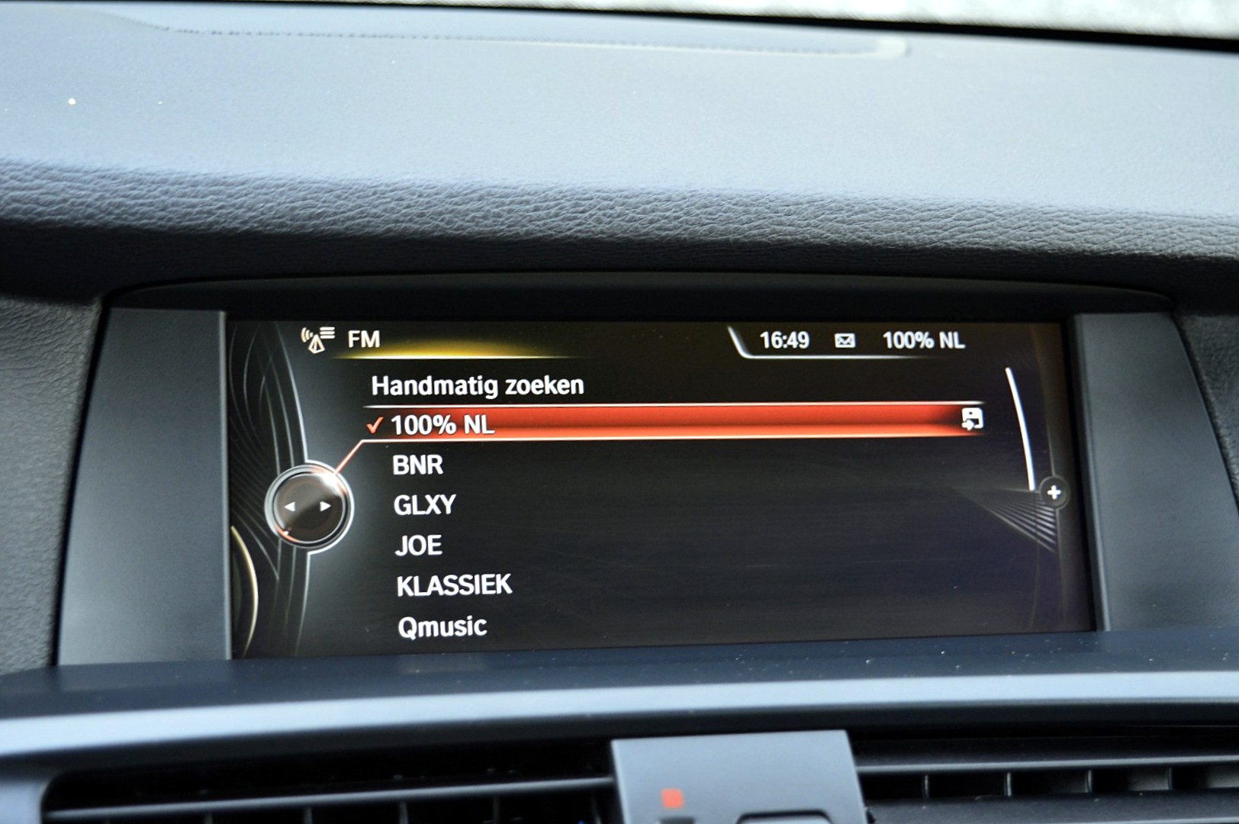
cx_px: 620
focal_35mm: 57
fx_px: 1960
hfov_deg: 35.1
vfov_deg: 23.7
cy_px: 412
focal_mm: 38
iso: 800
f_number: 4.8
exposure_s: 1/50
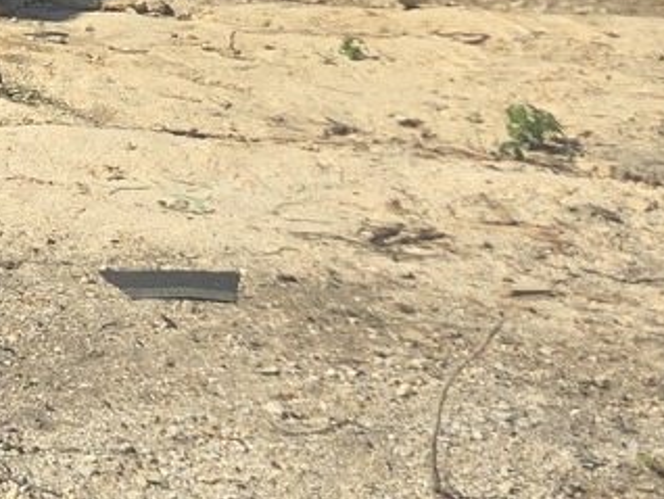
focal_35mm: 104
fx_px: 1996
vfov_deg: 12.8
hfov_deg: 15.1
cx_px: -683
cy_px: -443
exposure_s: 1/950
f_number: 1.7
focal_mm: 6.3
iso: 12
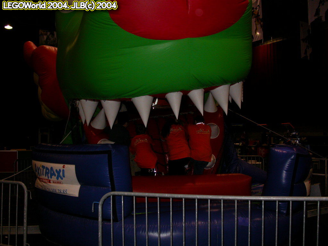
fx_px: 360
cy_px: 123
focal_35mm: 38
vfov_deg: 37.7
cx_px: 164
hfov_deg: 49.0
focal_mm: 7.85
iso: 100
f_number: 2.6
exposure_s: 1/60
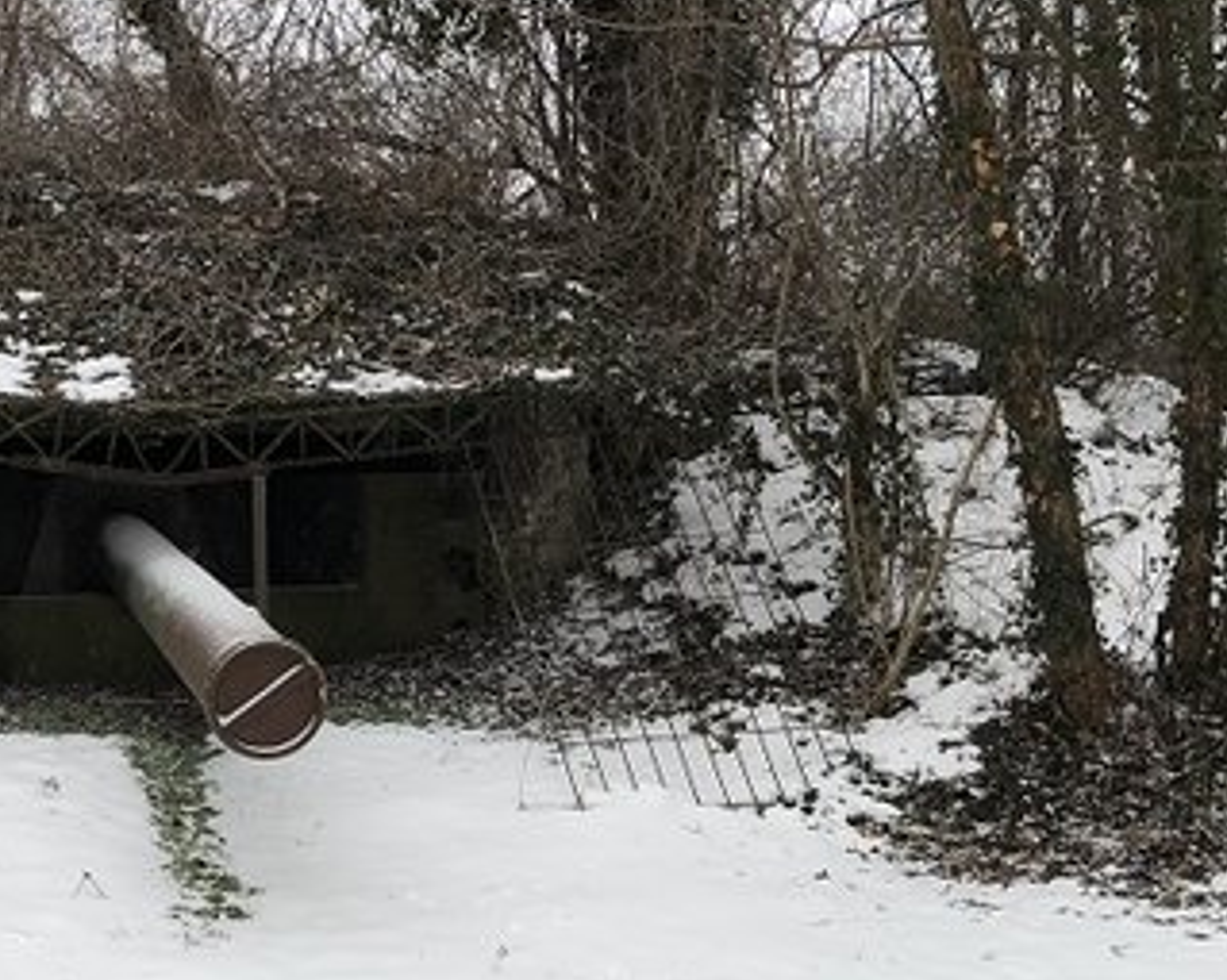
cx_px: 258
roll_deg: +1.0
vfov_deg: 25.3
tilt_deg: -4.5
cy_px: 648
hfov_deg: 30.7
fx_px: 2178
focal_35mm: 60
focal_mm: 3.99
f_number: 1.8
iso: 20
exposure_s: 1/432
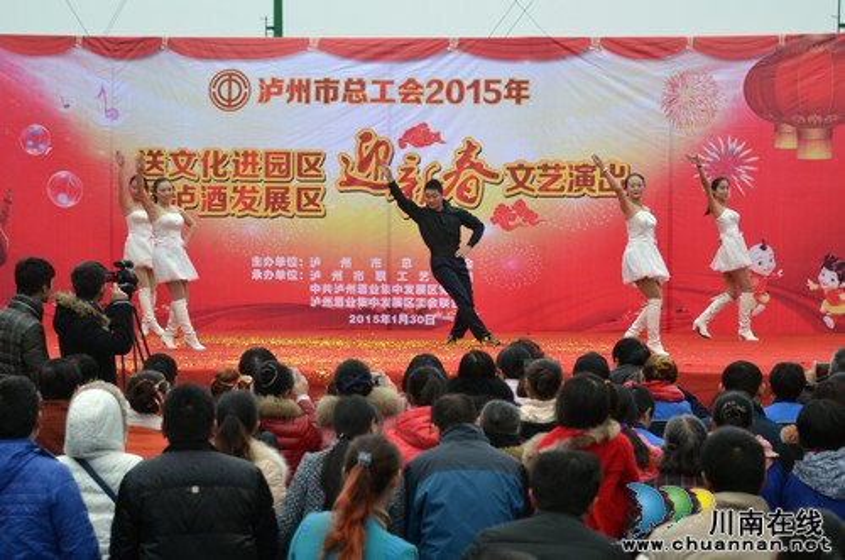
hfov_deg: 16.7
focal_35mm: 123
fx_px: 2881
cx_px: 422
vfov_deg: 11.1
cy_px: 280
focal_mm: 82
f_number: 5
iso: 450
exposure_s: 1/250
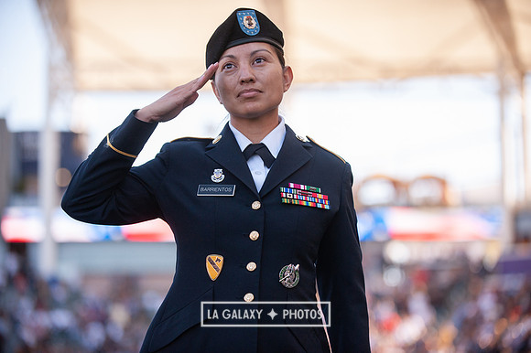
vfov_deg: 13.0
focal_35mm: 105
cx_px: 266
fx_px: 1548
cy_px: 176
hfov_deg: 19.5
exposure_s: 1/2500
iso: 800
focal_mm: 105
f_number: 2.8
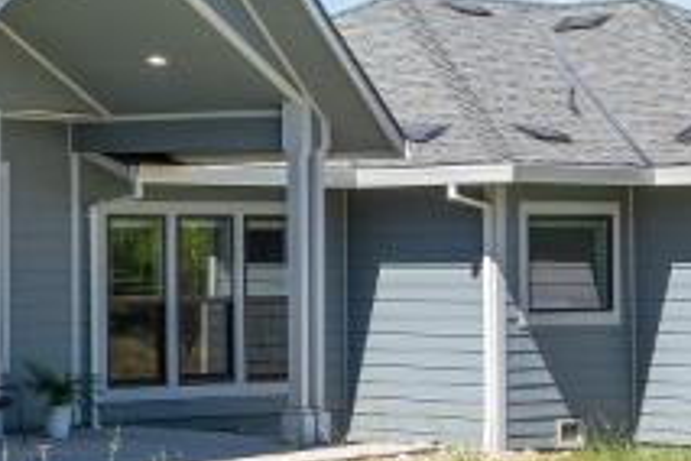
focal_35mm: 134
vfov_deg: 10.2
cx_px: -646
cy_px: 205
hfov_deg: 13.4
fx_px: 2572
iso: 250
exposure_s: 1/400
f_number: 9
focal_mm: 19
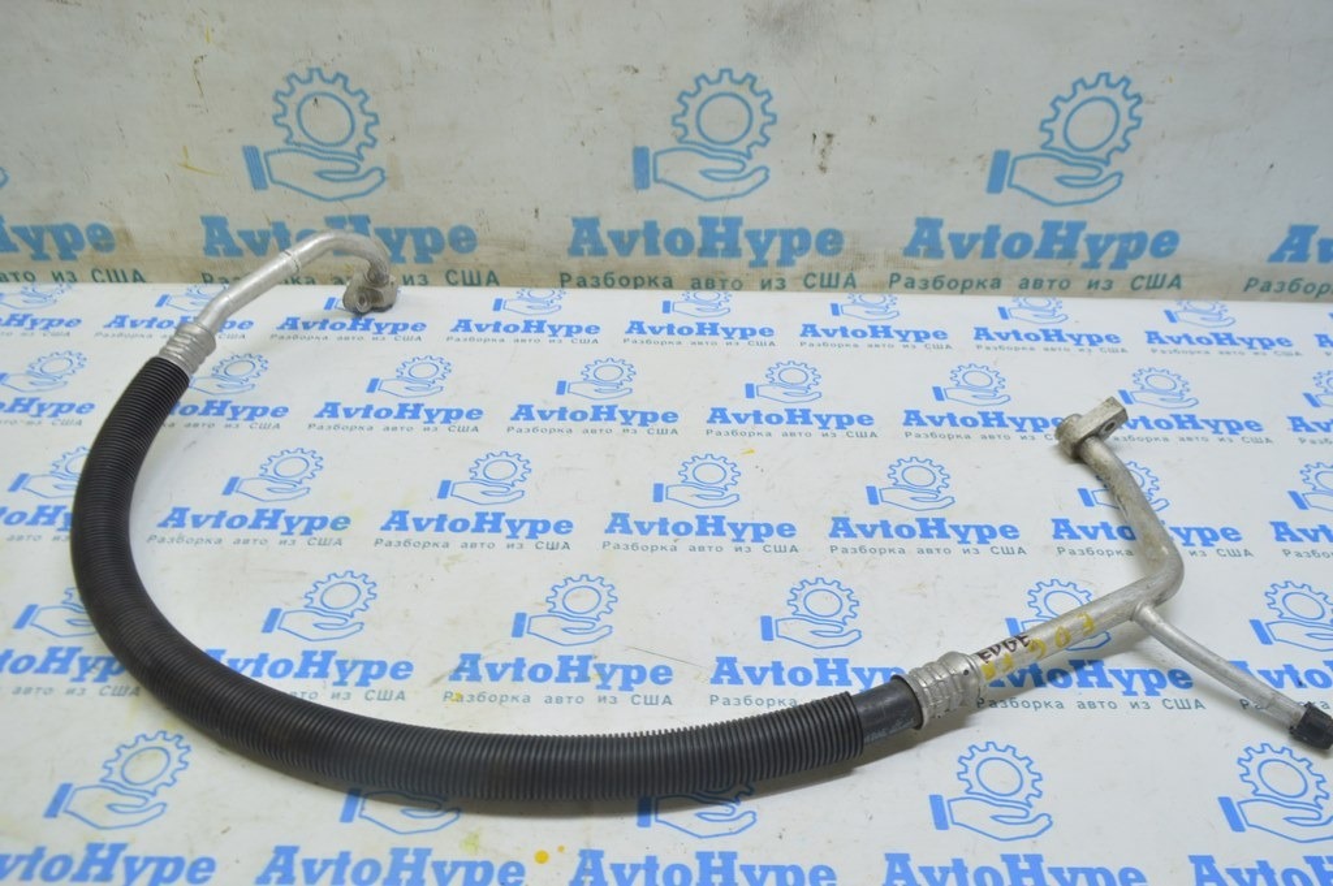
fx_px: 999
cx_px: 666
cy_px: 443
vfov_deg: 47.9
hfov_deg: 67.4
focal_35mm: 27
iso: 400
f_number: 5.6
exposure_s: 1/20
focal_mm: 18
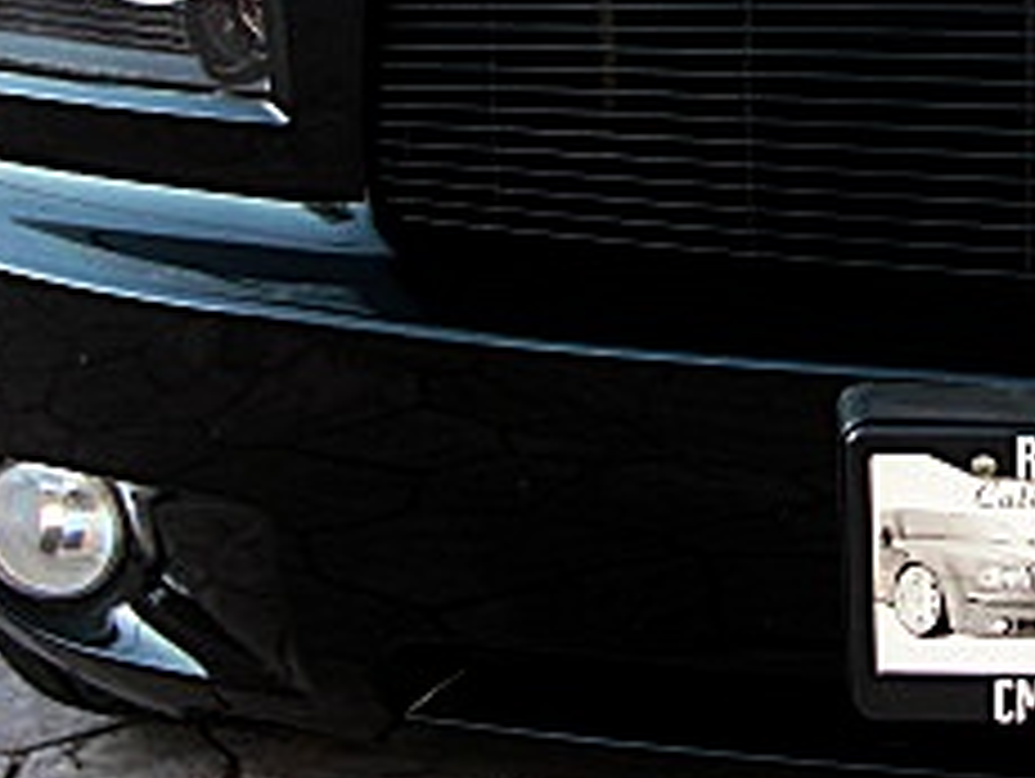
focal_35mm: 100
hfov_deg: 18.6
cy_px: 18
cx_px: 1233
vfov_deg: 14.6
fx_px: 2993
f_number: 2.8
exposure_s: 1/100
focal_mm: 6.3
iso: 50
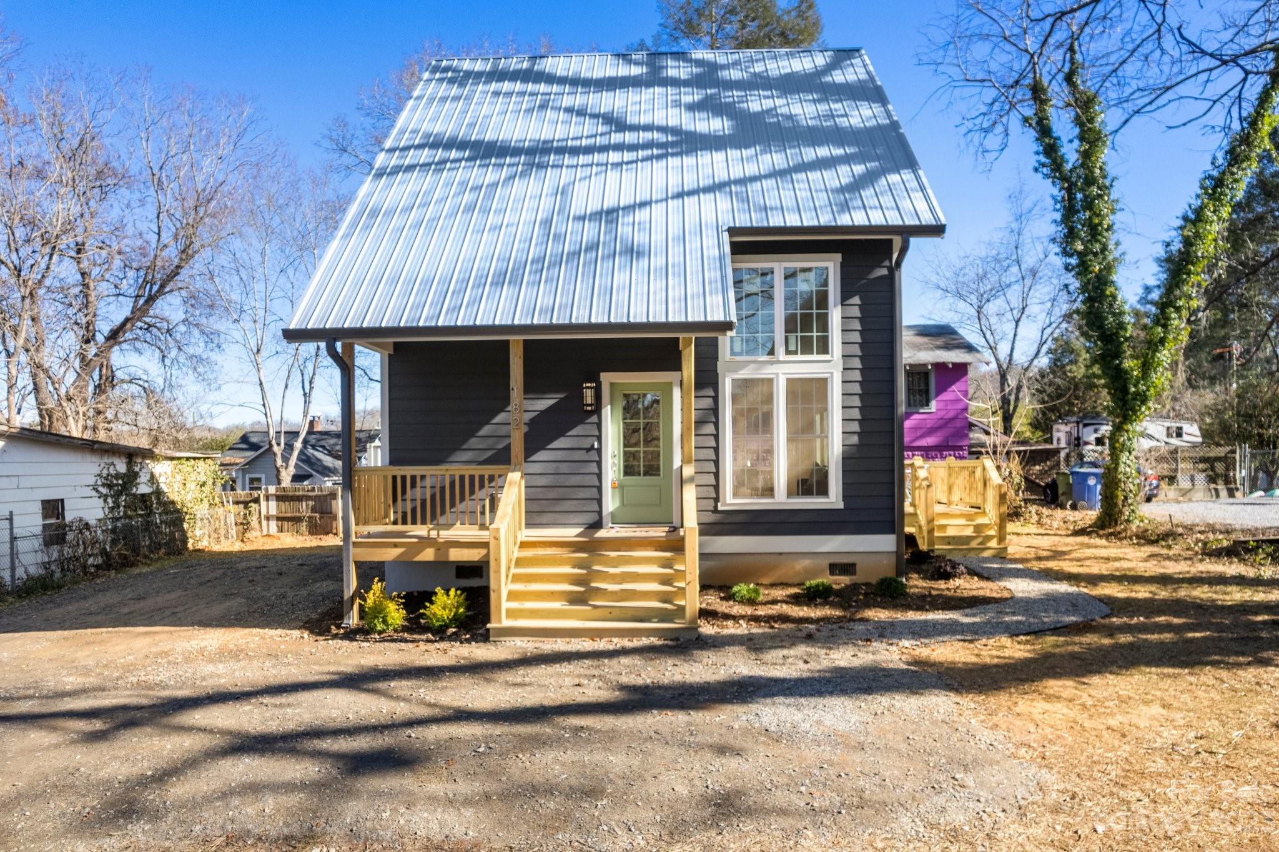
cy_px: 426
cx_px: 640
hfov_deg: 78.6
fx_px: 781
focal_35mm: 22
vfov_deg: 57.2
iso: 100
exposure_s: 1/500
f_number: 2.8
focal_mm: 8.38
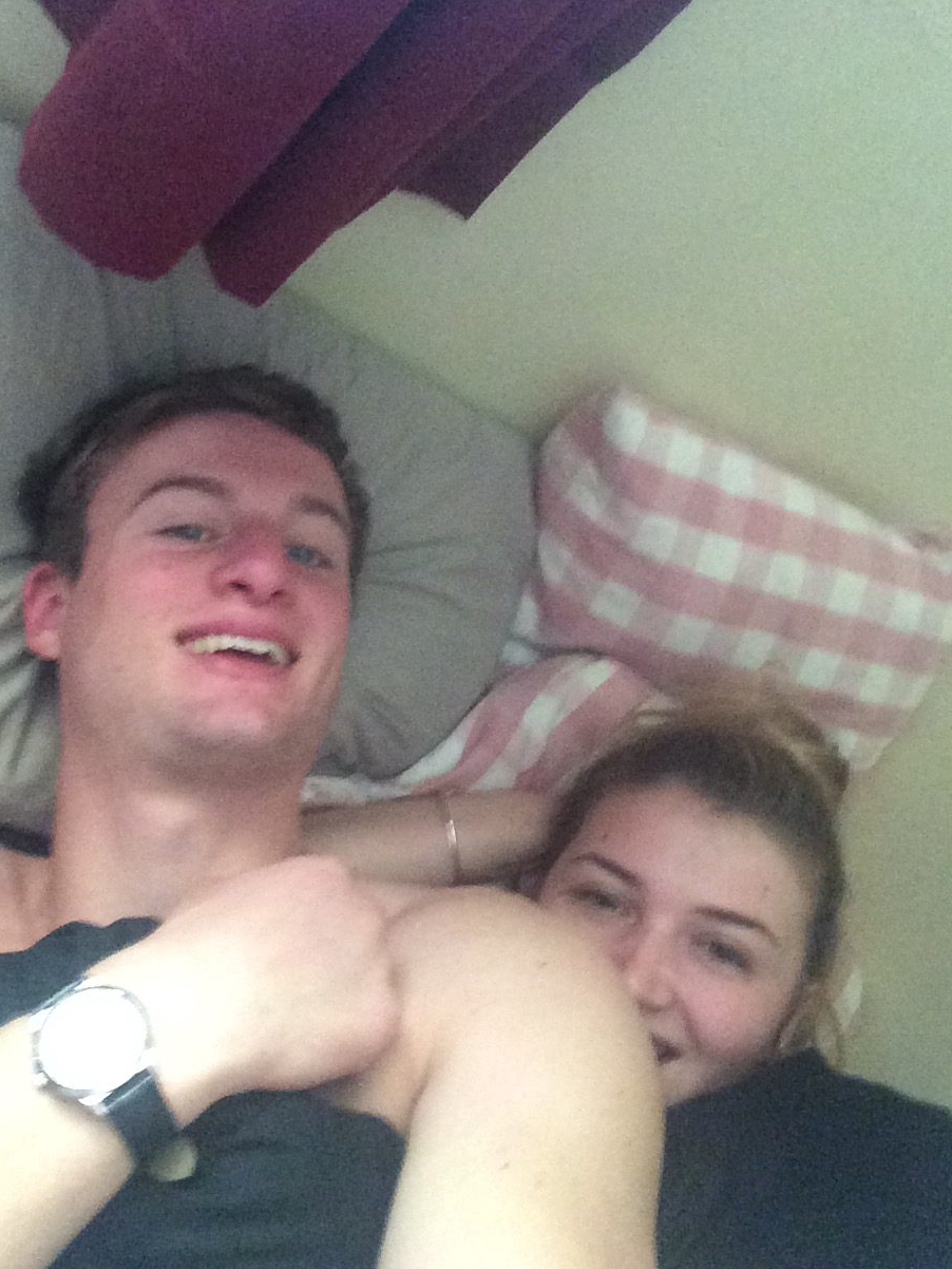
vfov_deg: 55.3
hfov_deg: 43.0
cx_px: 462
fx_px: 1210
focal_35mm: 33
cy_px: 609
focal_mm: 2.15
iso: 640
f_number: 2.4
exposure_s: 1/15
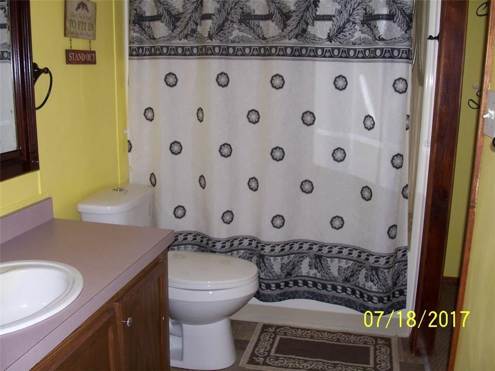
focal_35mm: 35
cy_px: 186
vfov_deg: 40.7
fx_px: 500
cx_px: 248
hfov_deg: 52.6
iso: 80
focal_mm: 6
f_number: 2.8
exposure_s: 1/60
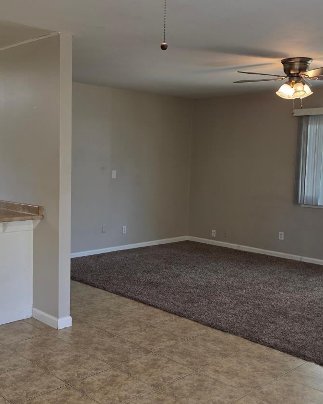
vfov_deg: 45.8
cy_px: 194
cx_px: 100
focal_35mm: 40
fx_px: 478
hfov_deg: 36.8
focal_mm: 6.3
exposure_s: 1/120
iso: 80
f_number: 1.7
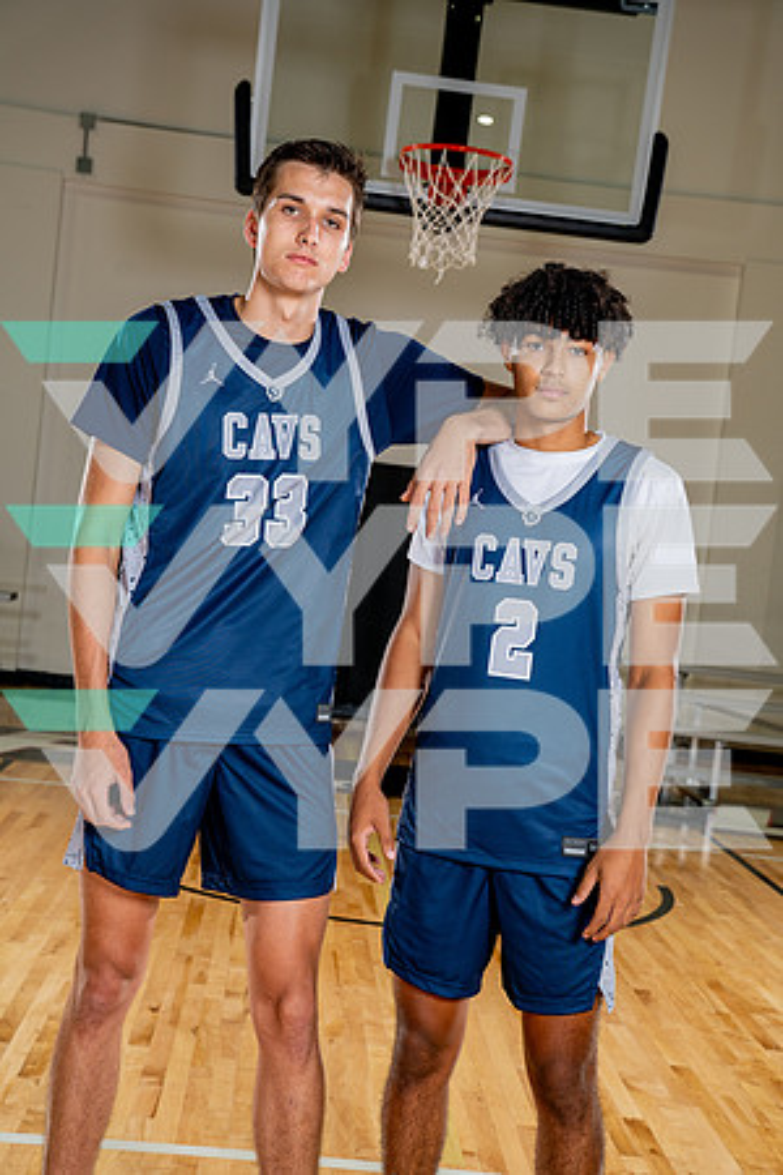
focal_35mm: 50
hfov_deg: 27.0
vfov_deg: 39.6
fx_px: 1631
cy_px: 588
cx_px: 392
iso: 200
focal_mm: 50
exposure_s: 1/250
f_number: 5.6
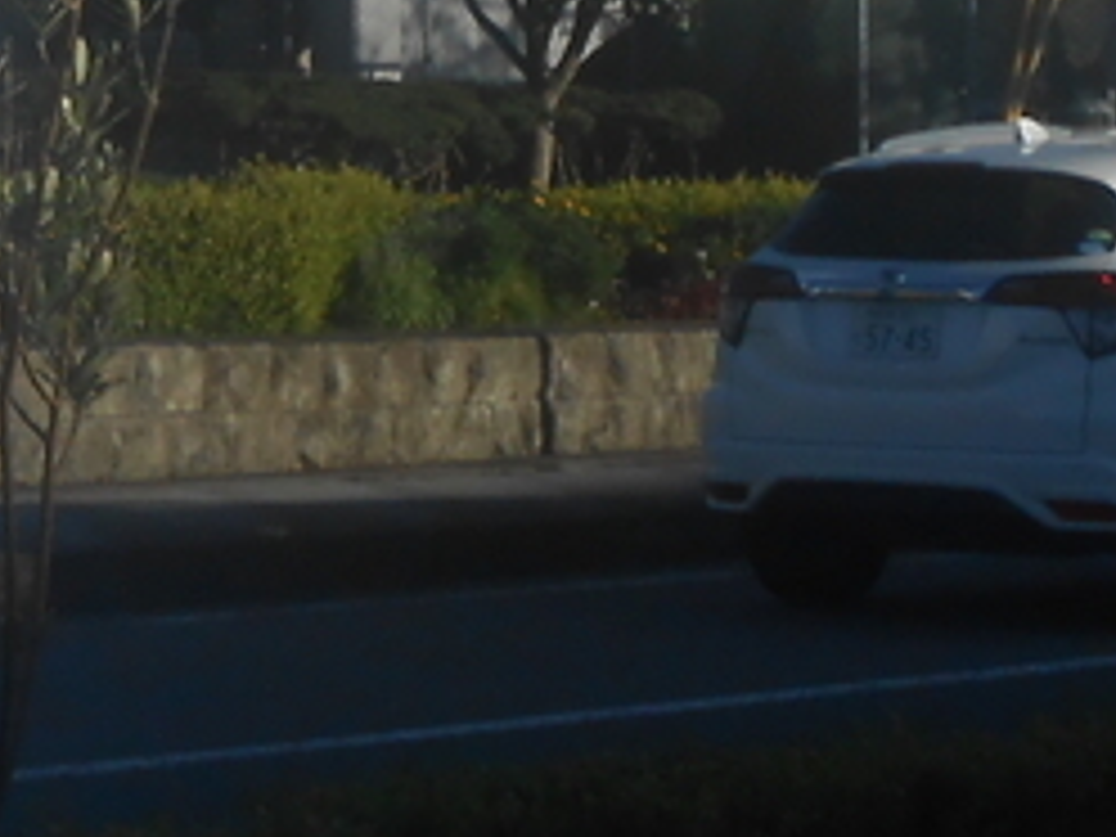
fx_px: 6867
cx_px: -680
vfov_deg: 6.8
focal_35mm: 213
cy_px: -783
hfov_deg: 9.0
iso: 80
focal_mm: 7.8
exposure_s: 1/1000
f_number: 4.5
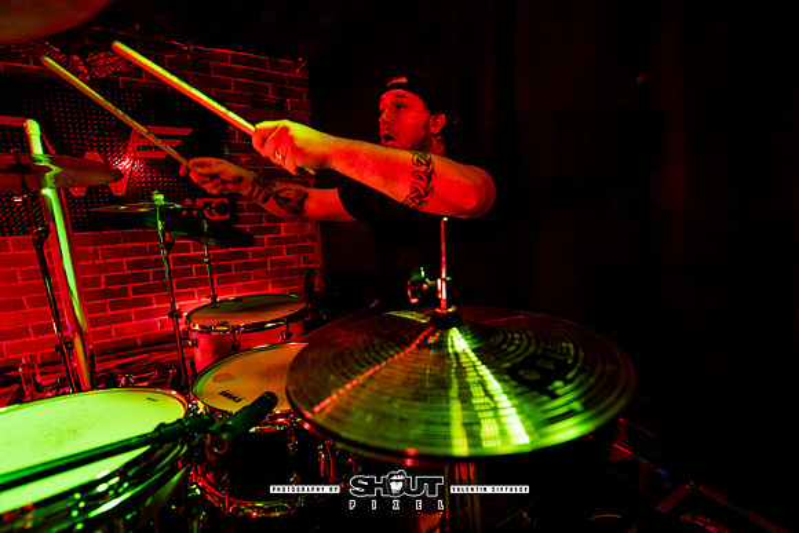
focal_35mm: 14
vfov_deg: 81.2
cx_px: 400
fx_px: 311
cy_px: 266
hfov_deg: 104.2
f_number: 2.8
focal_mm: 14
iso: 640
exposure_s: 1/200
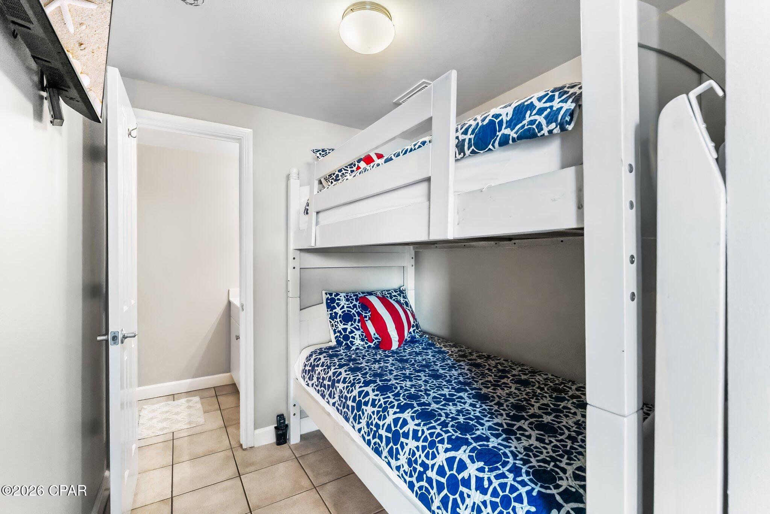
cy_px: 257
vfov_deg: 76.3
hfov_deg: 99.2
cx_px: 385
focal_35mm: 15
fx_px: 327
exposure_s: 1/60
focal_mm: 15.3
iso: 12800
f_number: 9
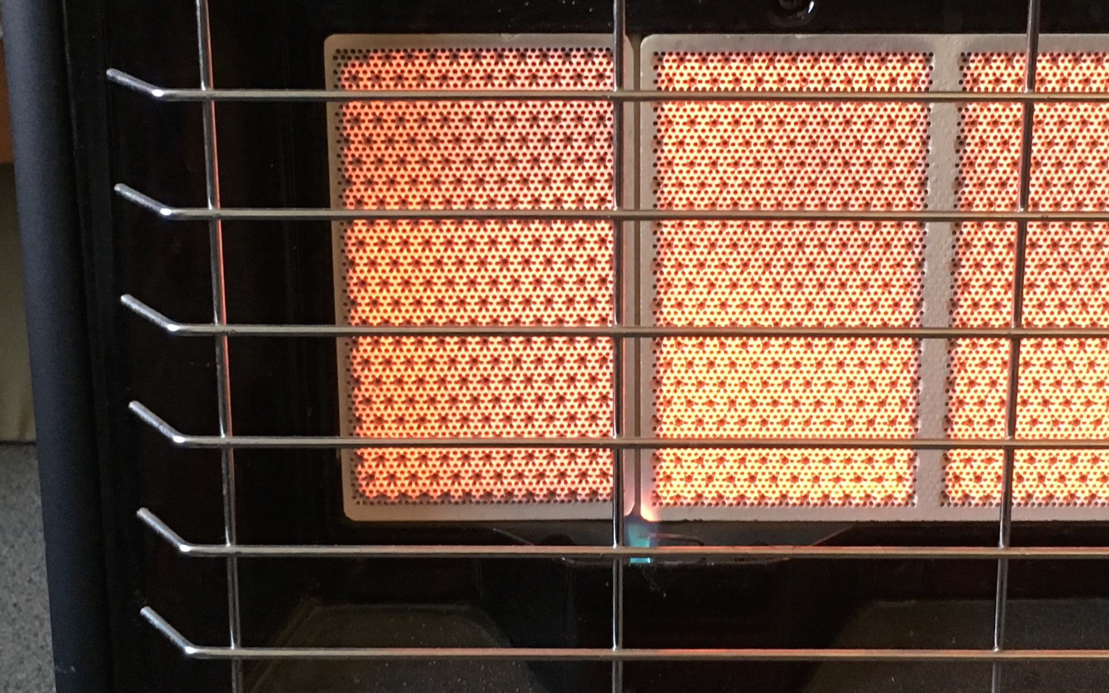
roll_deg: -2.1
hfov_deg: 32.4
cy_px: 246
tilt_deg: -16.4
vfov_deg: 20.6
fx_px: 1904
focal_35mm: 63
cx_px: 636
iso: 200
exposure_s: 1/20
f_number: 2.2
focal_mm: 4.15
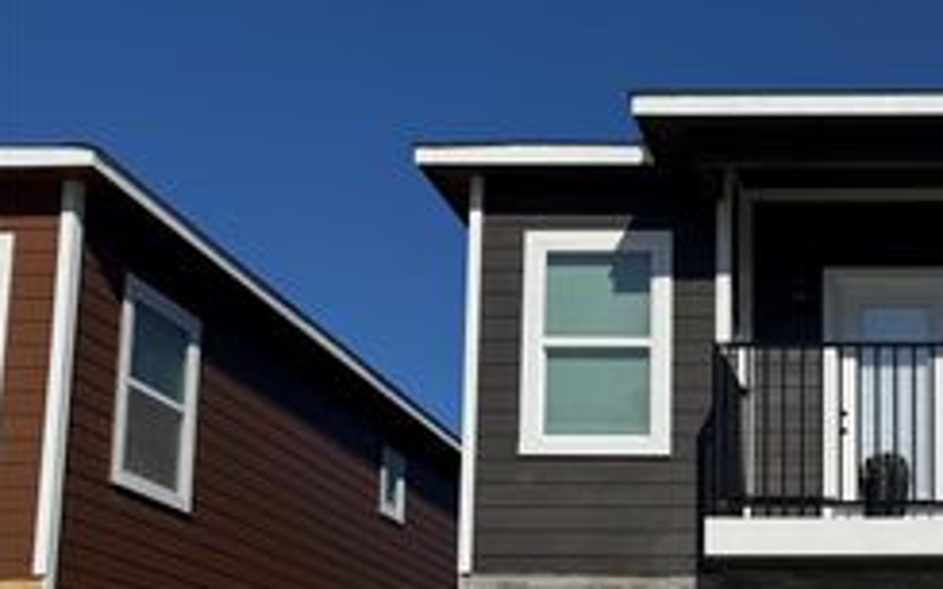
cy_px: 656
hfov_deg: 35.0
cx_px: 955
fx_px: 1336
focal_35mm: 52
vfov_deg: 23.3
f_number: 1.78
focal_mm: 6.76
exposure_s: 1/14286
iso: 64
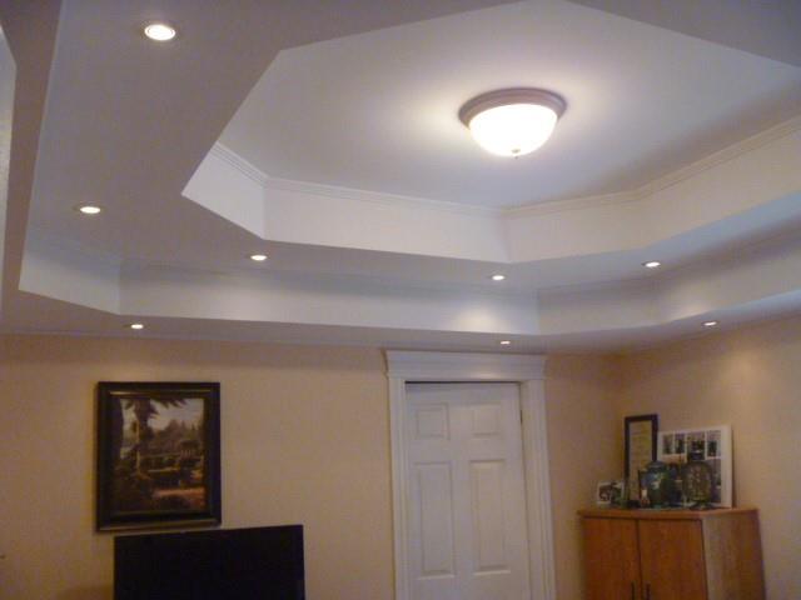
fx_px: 810
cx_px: 400
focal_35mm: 35
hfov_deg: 52.6
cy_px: 300
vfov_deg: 40.7
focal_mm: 6.3
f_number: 3.5
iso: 640
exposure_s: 1/60
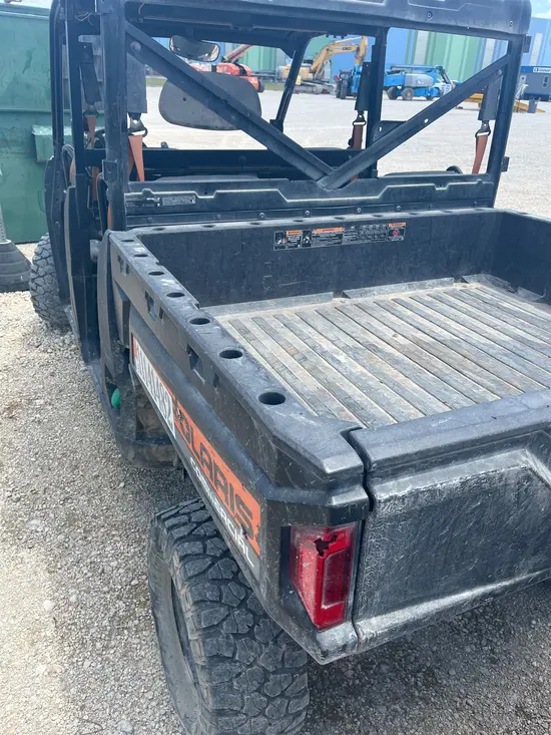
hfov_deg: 53.1
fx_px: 552
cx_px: 276
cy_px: 368
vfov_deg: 67.3
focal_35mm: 26
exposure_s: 1/891
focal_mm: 5.1
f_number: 1.6
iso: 50
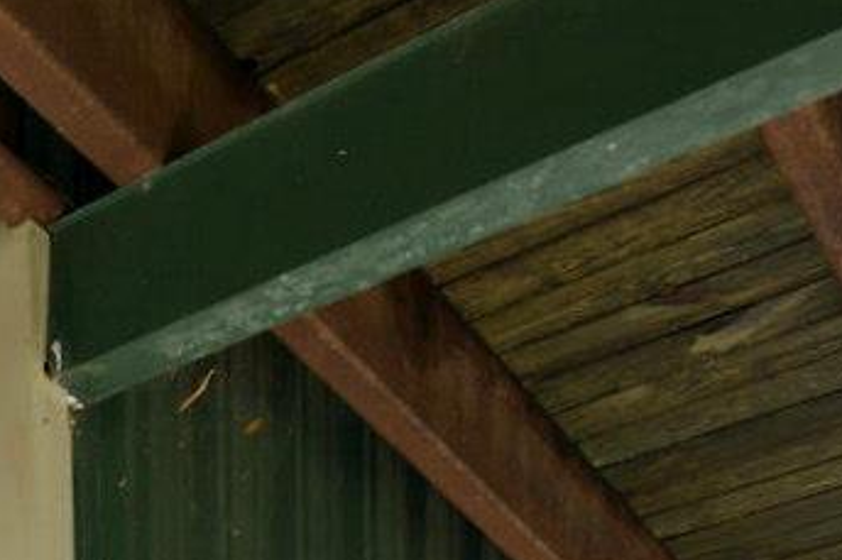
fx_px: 1894
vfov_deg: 12.0
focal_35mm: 81
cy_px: 1493
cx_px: -508
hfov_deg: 20.5
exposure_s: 1/60
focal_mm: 14
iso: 64
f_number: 4
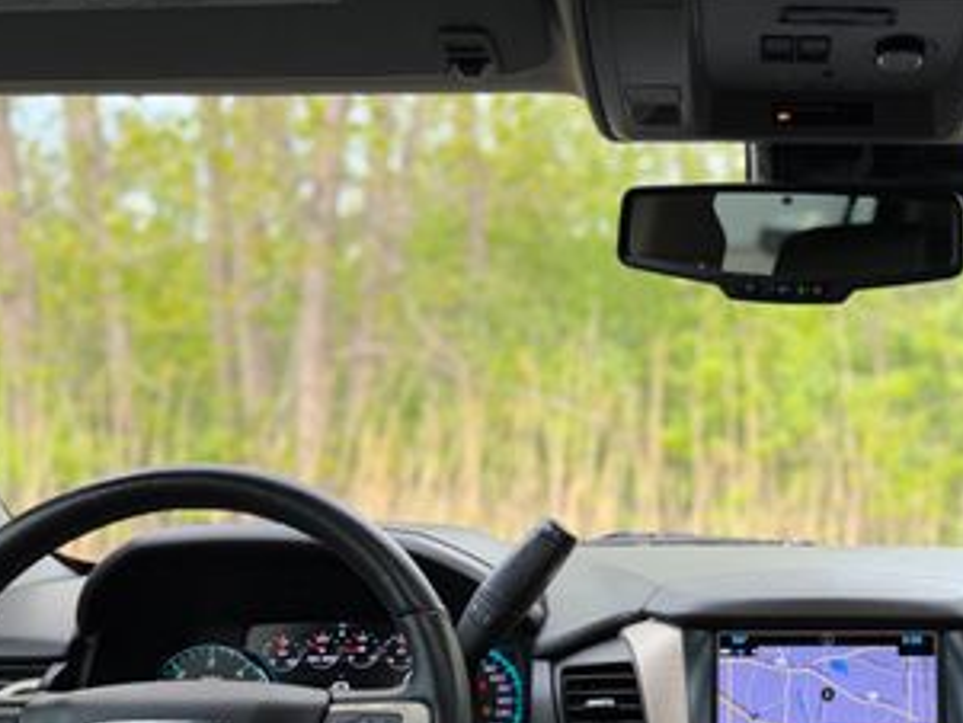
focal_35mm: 51
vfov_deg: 28.1
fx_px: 1419
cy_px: 550
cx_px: 797
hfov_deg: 36.0
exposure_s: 1/251
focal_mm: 6.76
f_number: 1.78
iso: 64
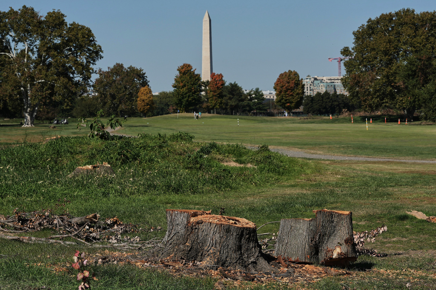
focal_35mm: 127
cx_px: 218
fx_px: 1538
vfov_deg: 10.8
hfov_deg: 16.1
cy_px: 145
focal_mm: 85
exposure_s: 1/1250
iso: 160
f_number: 8
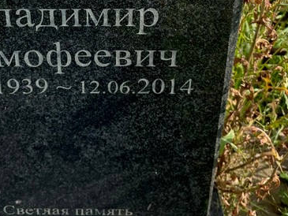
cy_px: -18
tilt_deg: -40.2
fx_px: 474
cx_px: 85
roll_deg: -0.3
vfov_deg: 24.1
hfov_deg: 33.3
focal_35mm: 57
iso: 50
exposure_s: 1/1721
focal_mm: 5.96
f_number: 1.6
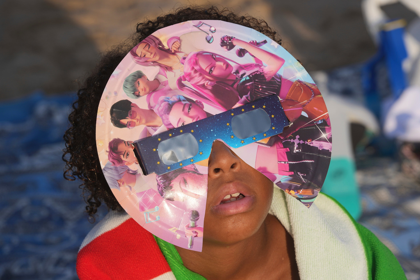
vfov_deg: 6.9
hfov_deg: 10.3
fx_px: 2332
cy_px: 140
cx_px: 210
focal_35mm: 200
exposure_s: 1/250
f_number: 8
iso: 200
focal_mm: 200
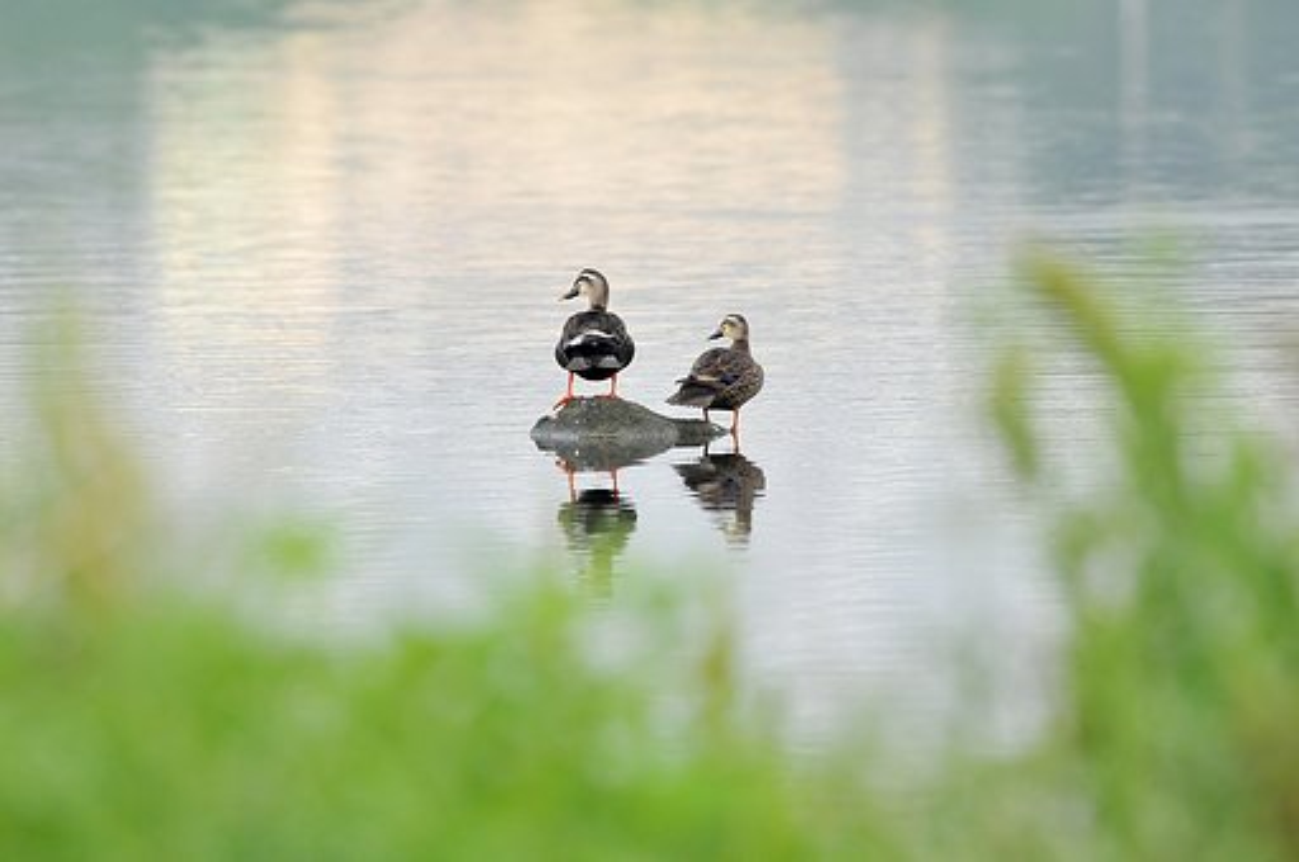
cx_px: 650
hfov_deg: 2.0
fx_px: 37839
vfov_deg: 1.3
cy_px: 431
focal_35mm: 1050
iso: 400
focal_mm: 700
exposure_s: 1/250
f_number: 5.6
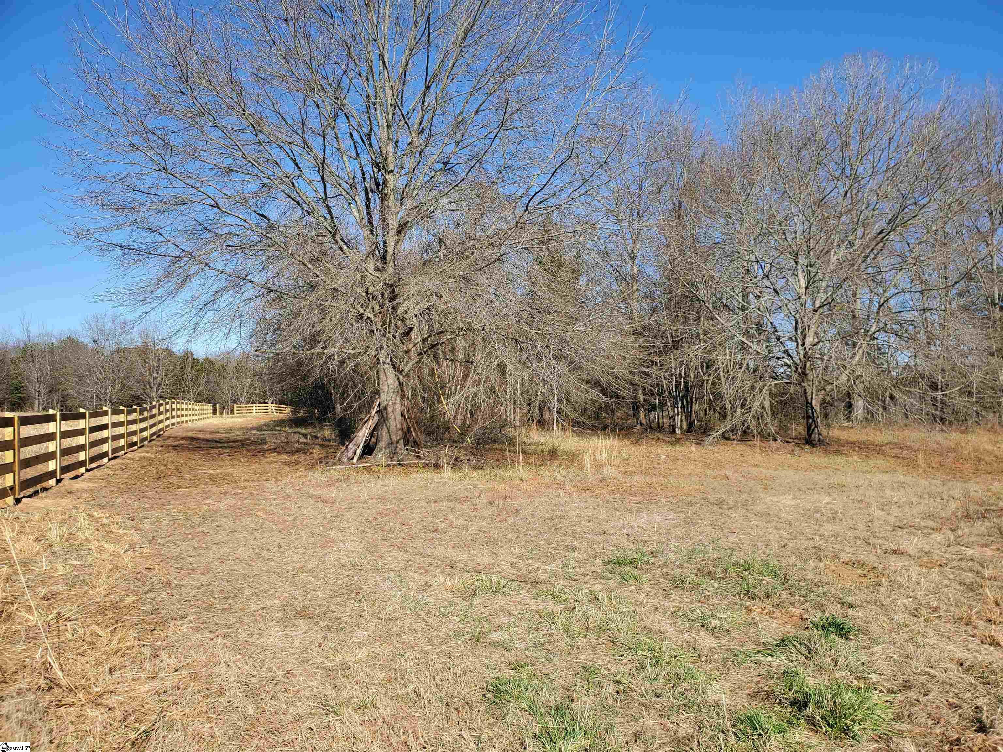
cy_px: 376
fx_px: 753
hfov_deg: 67.3
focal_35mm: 26
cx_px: 502
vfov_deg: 53.1
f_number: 2.4
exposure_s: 1/1362
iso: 50
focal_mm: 4.3
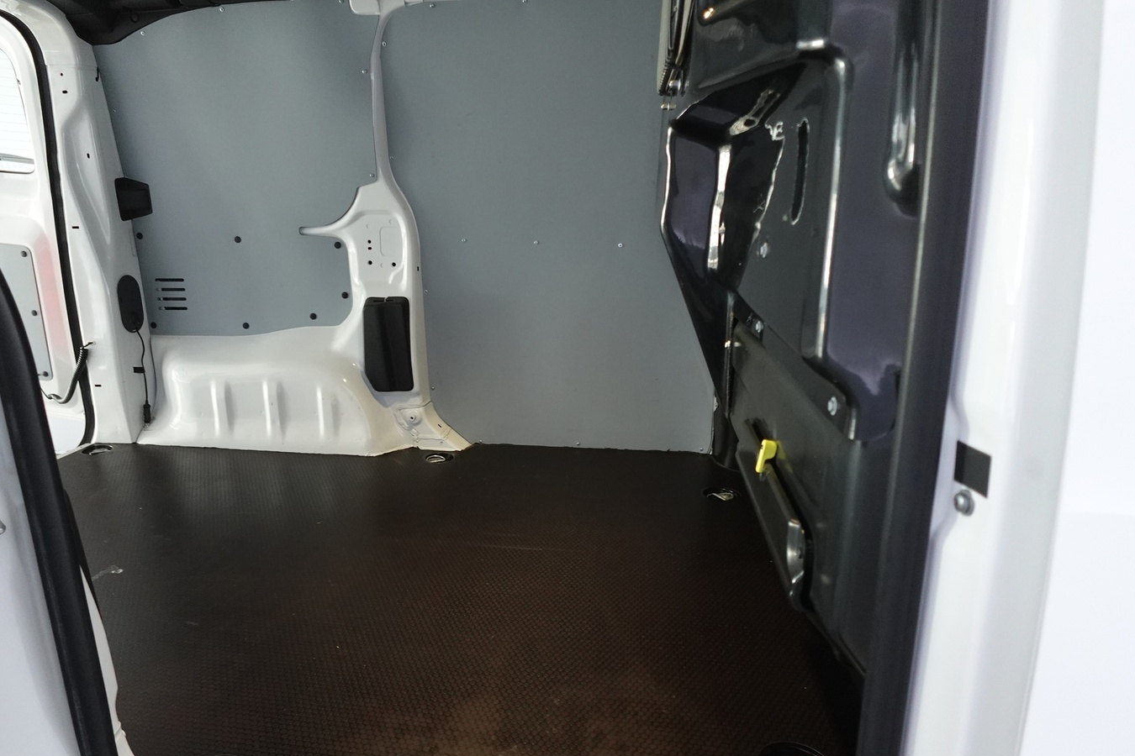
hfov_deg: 73.5
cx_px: 506
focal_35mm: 24
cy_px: 413
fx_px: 757
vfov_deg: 53.1
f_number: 2
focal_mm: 7.6
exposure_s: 1/80
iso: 800
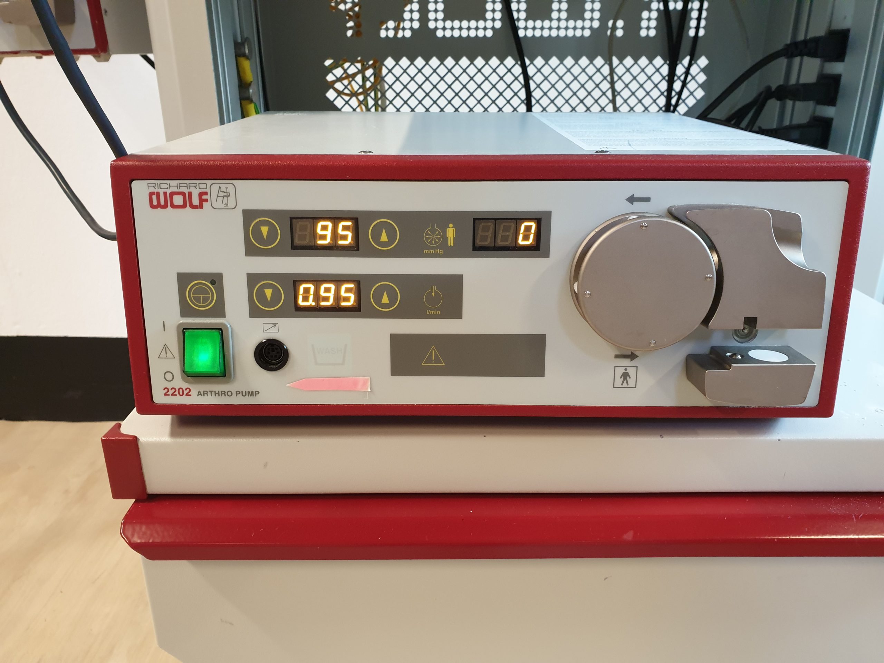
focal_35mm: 26
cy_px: 332
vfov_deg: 53.1
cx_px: 442
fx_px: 664
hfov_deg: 67.3
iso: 320
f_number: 2.4
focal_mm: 4.3
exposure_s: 1/33
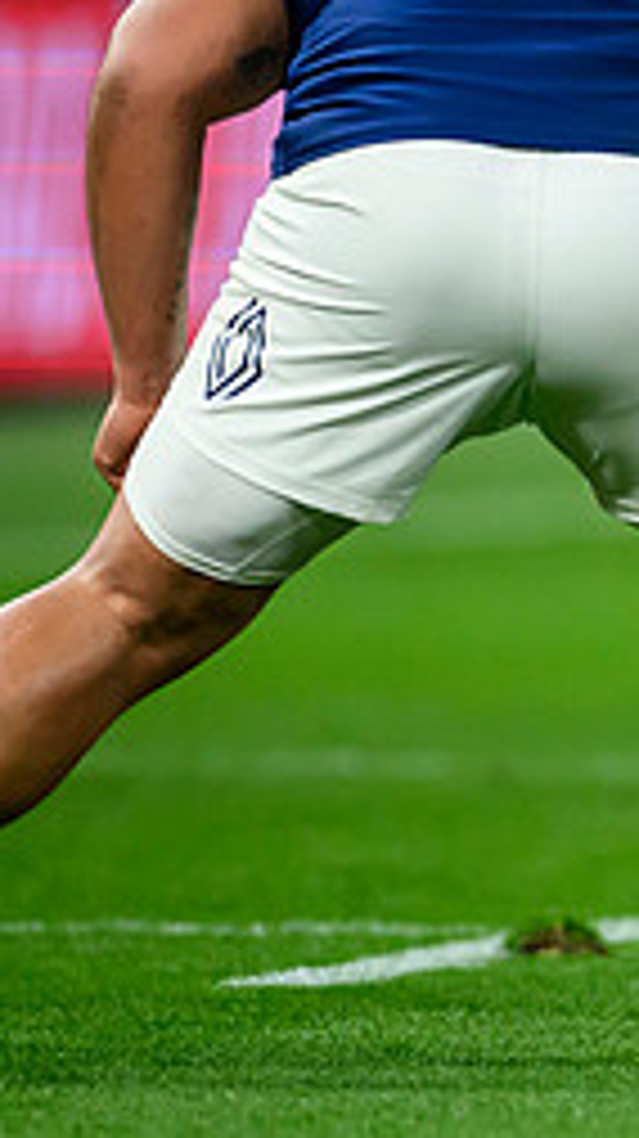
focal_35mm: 1610
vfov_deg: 1.3
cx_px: 1711
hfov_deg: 0.8
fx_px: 48578
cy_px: 546
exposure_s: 1/2500
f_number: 2.8
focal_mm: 400
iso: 3200
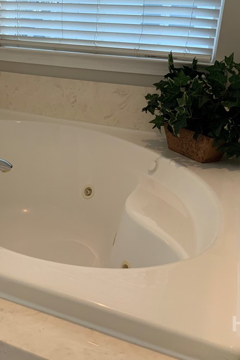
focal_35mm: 41
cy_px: 178
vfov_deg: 47.4
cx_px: 54
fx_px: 410
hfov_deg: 31.9
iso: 100
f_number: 1.8
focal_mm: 3
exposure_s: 1/60
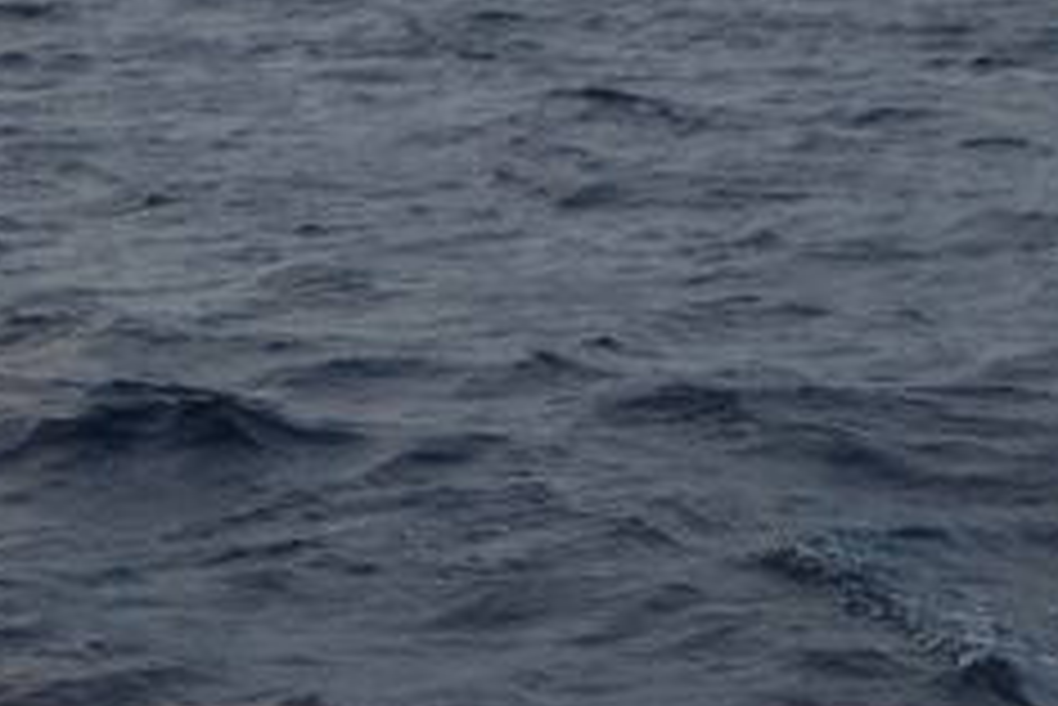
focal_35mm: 204
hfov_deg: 10.1
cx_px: 617
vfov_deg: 6.7
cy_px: -207
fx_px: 5999
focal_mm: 50
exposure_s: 1/100
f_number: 5.6
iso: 400
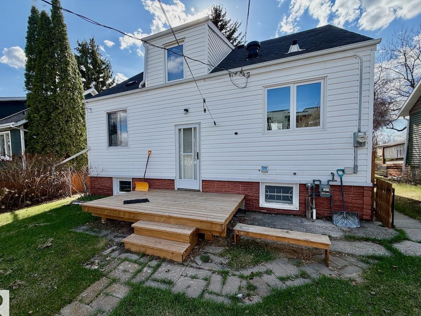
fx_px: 182
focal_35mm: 15
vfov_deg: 81.6
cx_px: 199
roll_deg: +2.0
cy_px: 169
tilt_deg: -2.5
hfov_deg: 98.1
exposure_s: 1/638
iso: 40
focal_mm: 2.22
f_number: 2.2
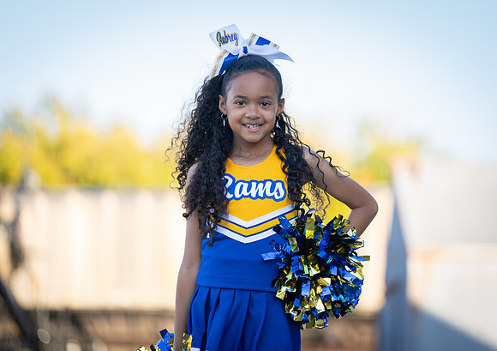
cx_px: 268
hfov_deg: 11.8
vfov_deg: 8.3
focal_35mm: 171
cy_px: 172
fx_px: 2405
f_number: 2.8
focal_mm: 158
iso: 100
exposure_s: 1/320
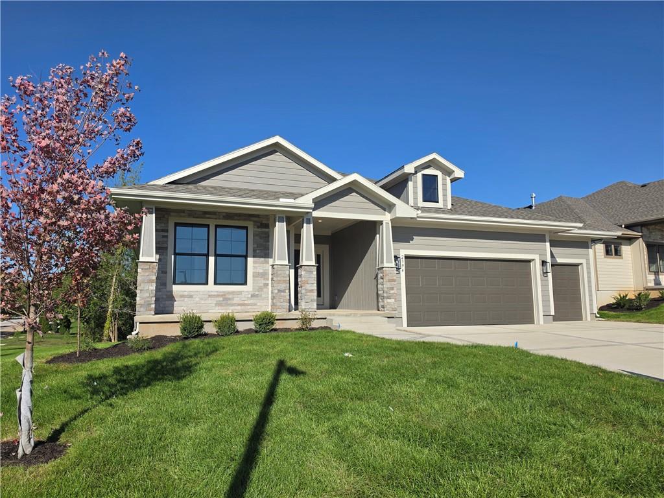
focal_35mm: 23
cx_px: 332
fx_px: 441
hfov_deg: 73.9
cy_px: 249
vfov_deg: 58.9
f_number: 1.4
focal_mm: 6.5
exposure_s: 1/7939
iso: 64
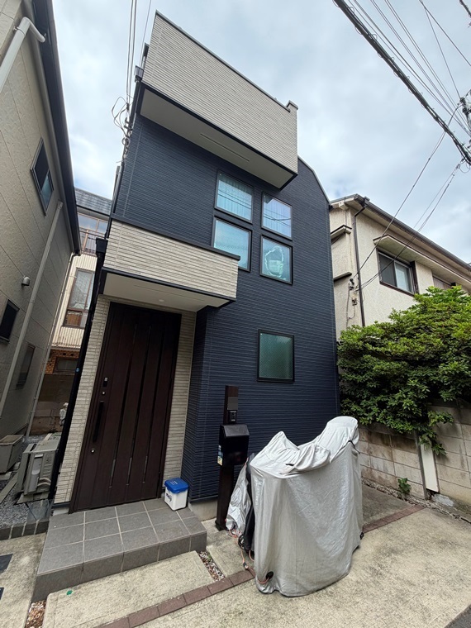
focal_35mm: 14
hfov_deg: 85.7
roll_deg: -2.7
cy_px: 314
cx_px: 236
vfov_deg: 102.1
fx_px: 254
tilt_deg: +15.7
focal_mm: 2.22
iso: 64
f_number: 2.2
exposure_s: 1/502
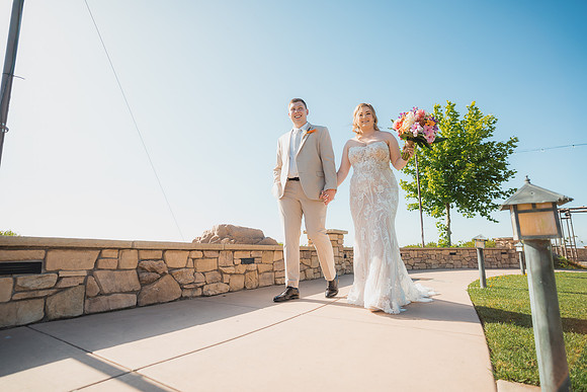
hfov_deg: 90.0
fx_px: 294
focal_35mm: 18
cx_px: 294
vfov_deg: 67.4
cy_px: 196
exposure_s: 1/640
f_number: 2.8
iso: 125
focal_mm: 18
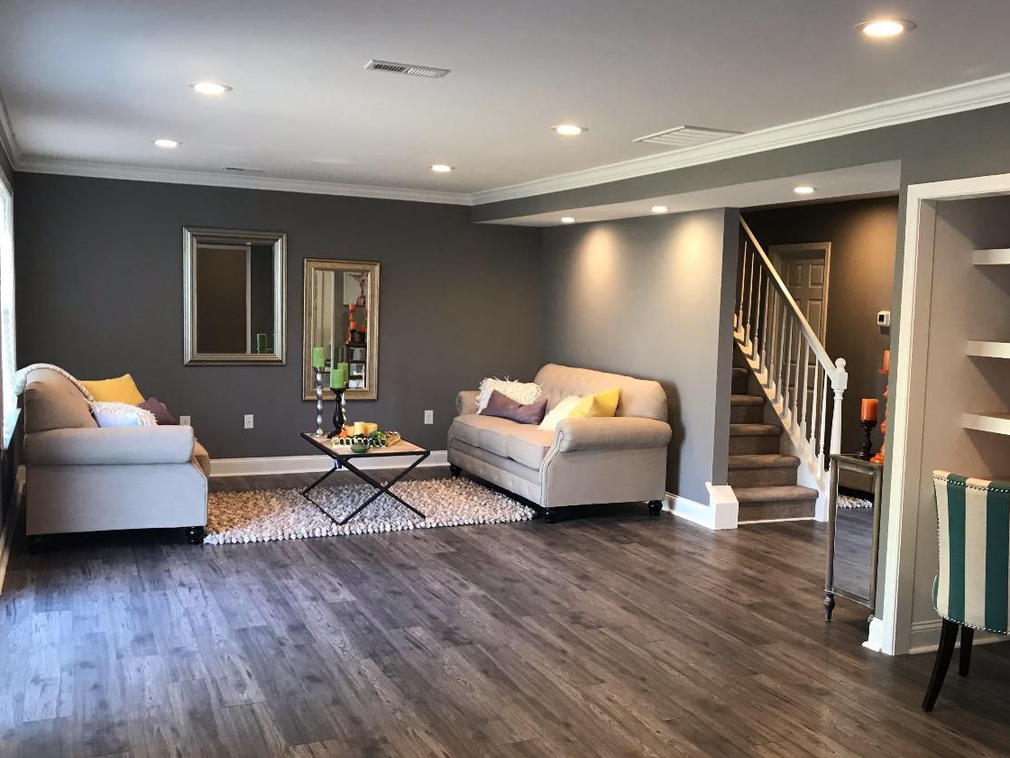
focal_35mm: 36
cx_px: 608
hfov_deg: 51.0
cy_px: 402
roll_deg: -2.3
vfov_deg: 39.6
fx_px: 1050
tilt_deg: -6.5
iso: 40
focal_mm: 3.99
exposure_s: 1/24
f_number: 1.8
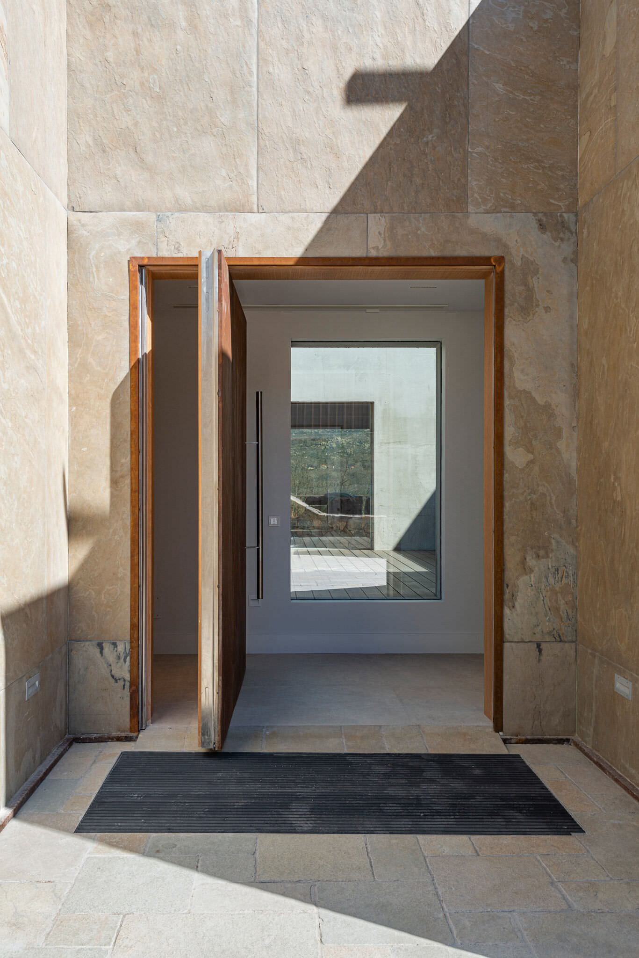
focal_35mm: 32
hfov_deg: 41.1
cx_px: 320
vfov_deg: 58.7
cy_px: 479
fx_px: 851
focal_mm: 32
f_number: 11
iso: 125
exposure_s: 1/100
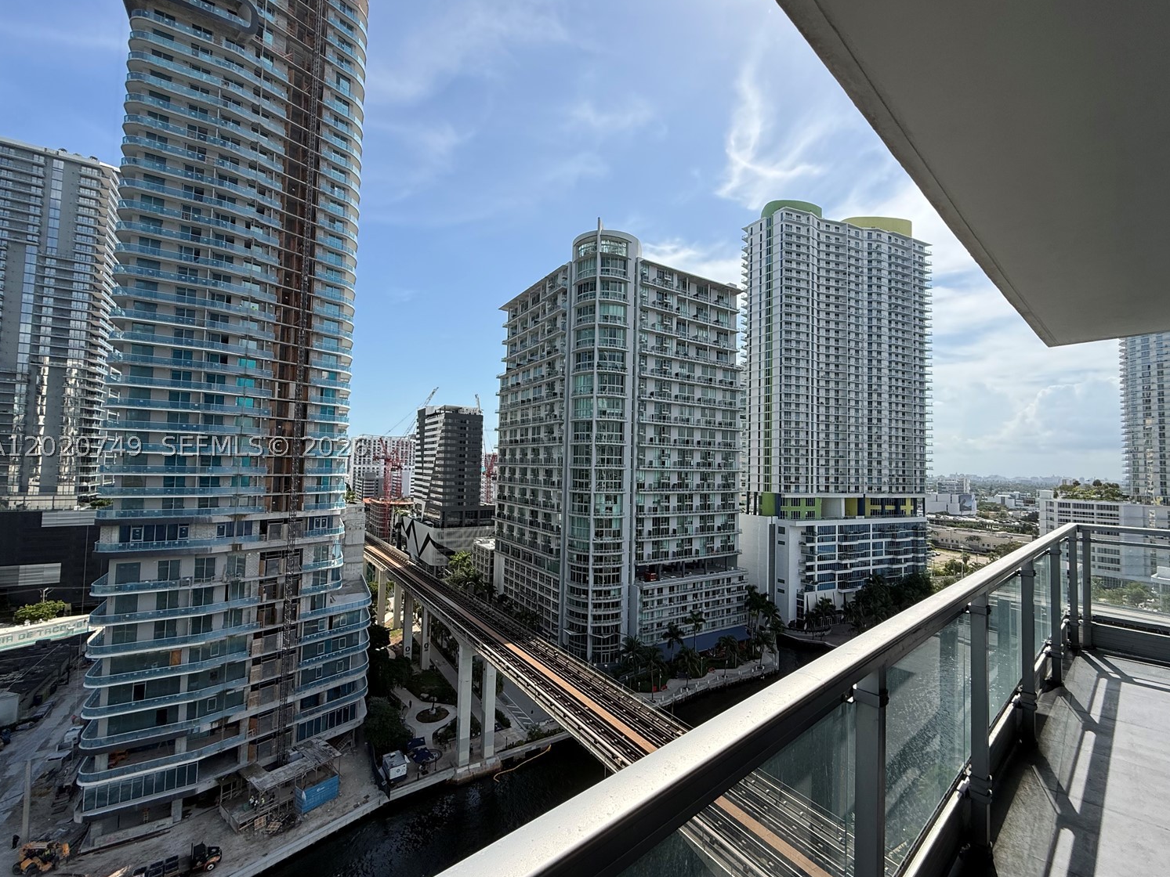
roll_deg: -1.1
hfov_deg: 98.1
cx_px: 608
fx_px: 507
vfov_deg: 81.7
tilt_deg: +3.1
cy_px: 446
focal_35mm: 15
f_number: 2.2
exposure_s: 1/2237
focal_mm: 2.22
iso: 64
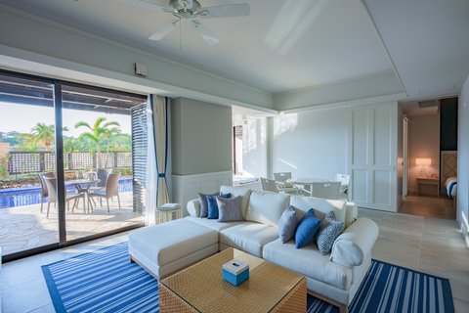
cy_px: 156
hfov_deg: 94.0
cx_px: 234
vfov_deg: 71.1
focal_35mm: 17
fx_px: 219
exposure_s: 1/15
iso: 125
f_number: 9
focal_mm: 16.8
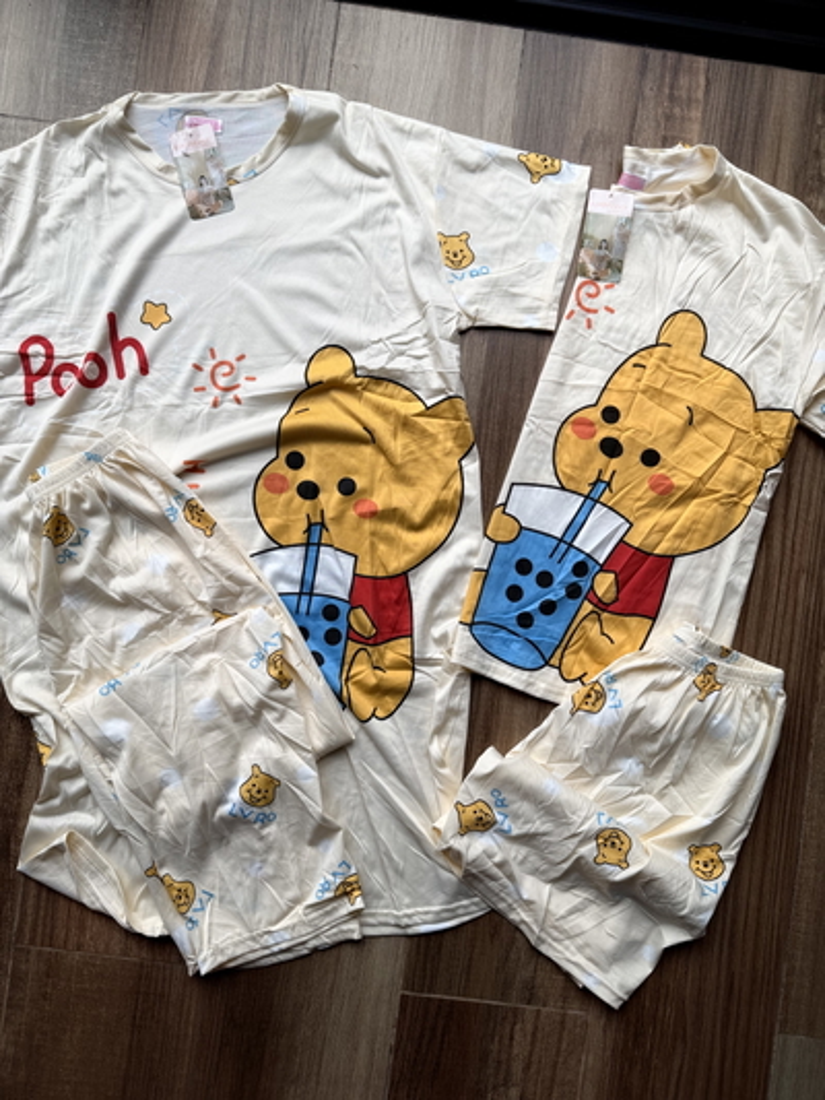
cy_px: 550
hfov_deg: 56.8
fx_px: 762
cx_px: 412
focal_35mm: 24
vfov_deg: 71.6
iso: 64
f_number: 1.78
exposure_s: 1/121
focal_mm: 6.76
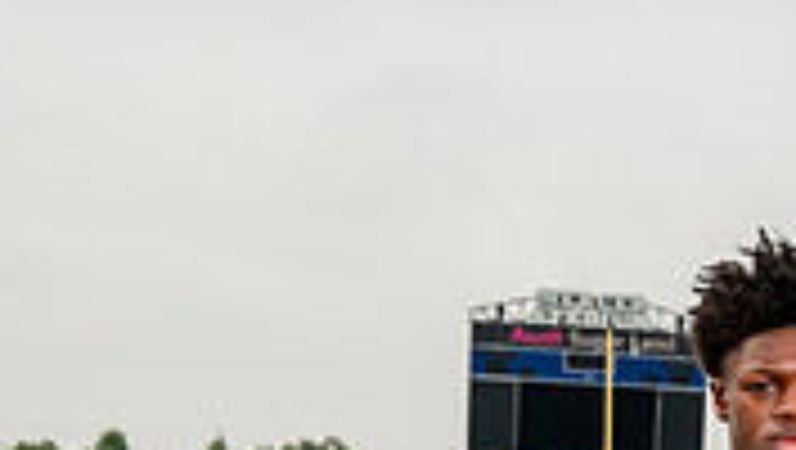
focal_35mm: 133
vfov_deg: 8.5
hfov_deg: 16.1
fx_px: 2810
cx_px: 585
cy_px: 981
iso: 125
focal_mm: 50
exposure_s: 1/800
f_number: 5.6
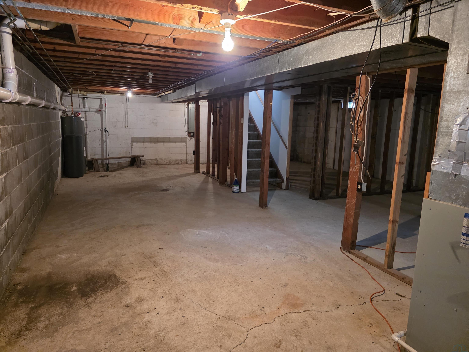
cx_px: 234
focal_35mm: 23
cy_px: 176
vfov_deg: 58.9
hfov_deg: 73.9
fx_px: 312
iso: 1000
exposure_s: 1/120
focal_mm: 6.3
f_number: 1.7
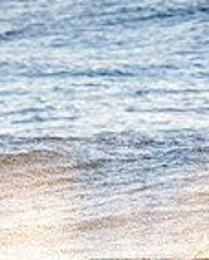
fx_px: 14760
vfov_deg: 1.0
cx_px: 248
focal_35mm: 1913
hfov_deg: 0.8
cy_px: 329
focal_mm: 500
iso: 800
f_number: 5.6
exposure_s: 1/2000
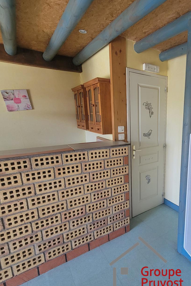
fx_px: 151
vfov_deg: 86.9
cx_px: 157
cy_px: 149
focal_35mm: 19
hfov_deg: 58.8
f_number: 2.2
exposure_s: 1/50
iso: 200
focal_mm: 2.2
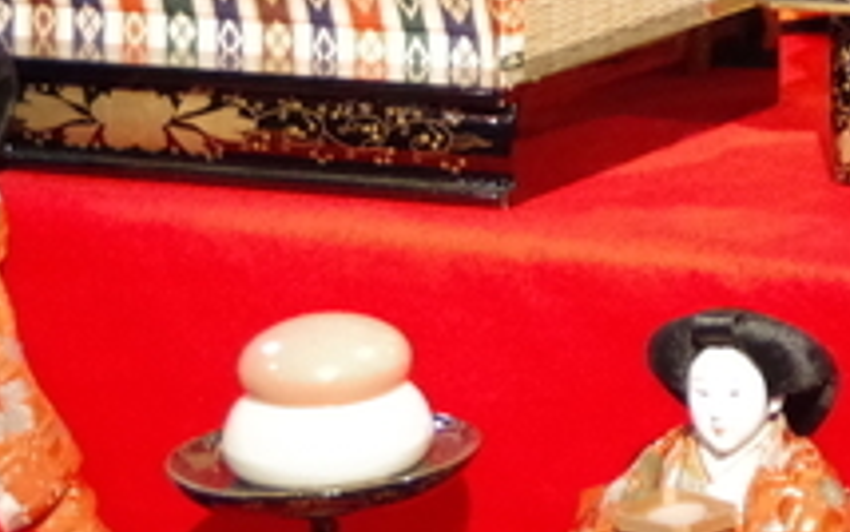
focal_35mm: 226
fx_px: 5248
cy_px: -772
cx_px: 1398
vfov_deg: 5.6
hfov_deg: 9.0
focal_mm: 31
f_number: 4.5
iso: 3200
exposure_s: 1/50
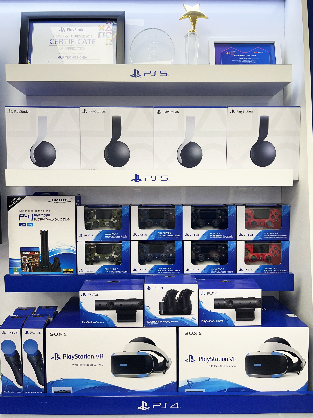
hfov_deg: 53.1
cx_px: 156
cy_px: 209
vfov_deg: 67.3
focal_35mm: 26
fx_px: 313
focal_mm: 5.7
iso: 40
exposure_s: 1/158
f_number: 1.5
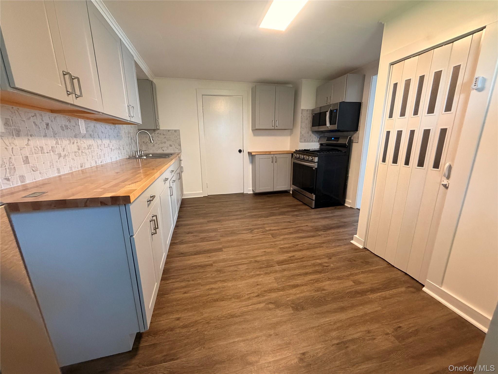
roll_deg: +0.7
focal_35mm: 14
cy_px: 187
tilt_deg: -14.1
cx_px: 249
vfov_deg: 85.7
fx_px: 201
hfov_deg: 102.1
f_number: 2.2
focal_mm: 2.22
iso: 400
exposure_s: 1/60
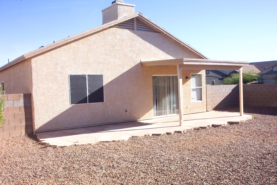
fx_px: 269
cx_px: 138
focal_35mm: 35
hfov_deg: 54.4
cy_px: 92
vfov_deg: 37.9
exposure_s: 1/90
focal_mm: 7.5
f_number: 9.5
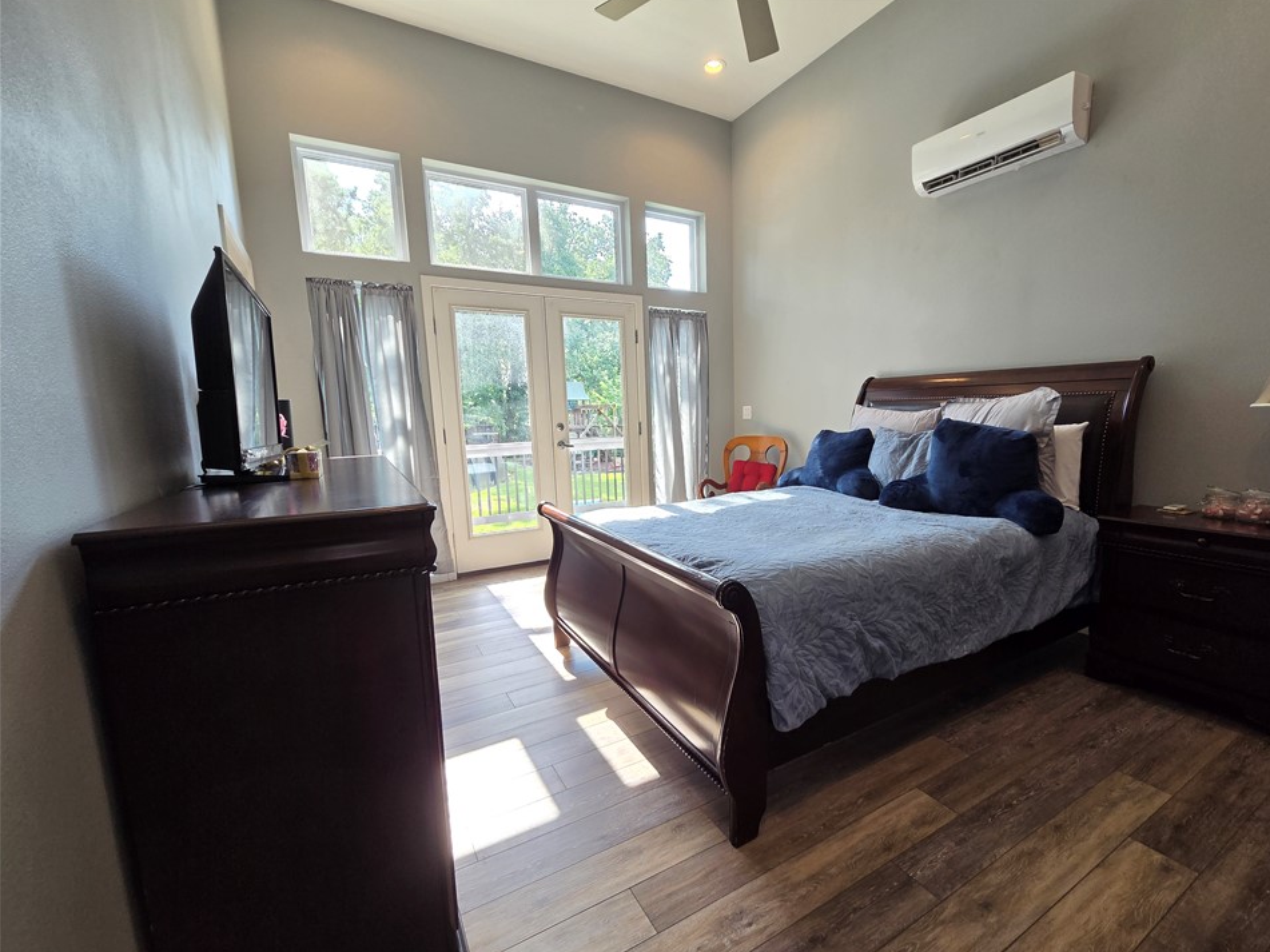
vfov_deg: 85.6
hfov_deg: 101.9
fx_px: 514
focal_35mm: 14
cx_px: 682
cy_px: 506
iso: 64
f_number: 2.2
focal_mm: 2.2
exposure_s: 1/120
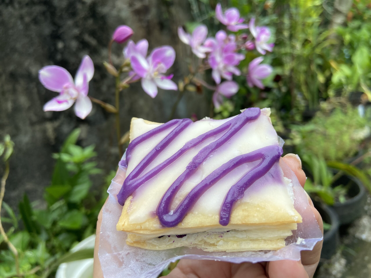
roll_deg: +5.4
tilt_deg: -19.2
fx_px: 279
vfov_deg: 53.1
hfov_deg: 67.3
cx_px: 186
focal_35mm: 26
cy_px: 139
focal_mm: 4.25
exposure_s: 1/623
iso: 32
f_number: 1.8
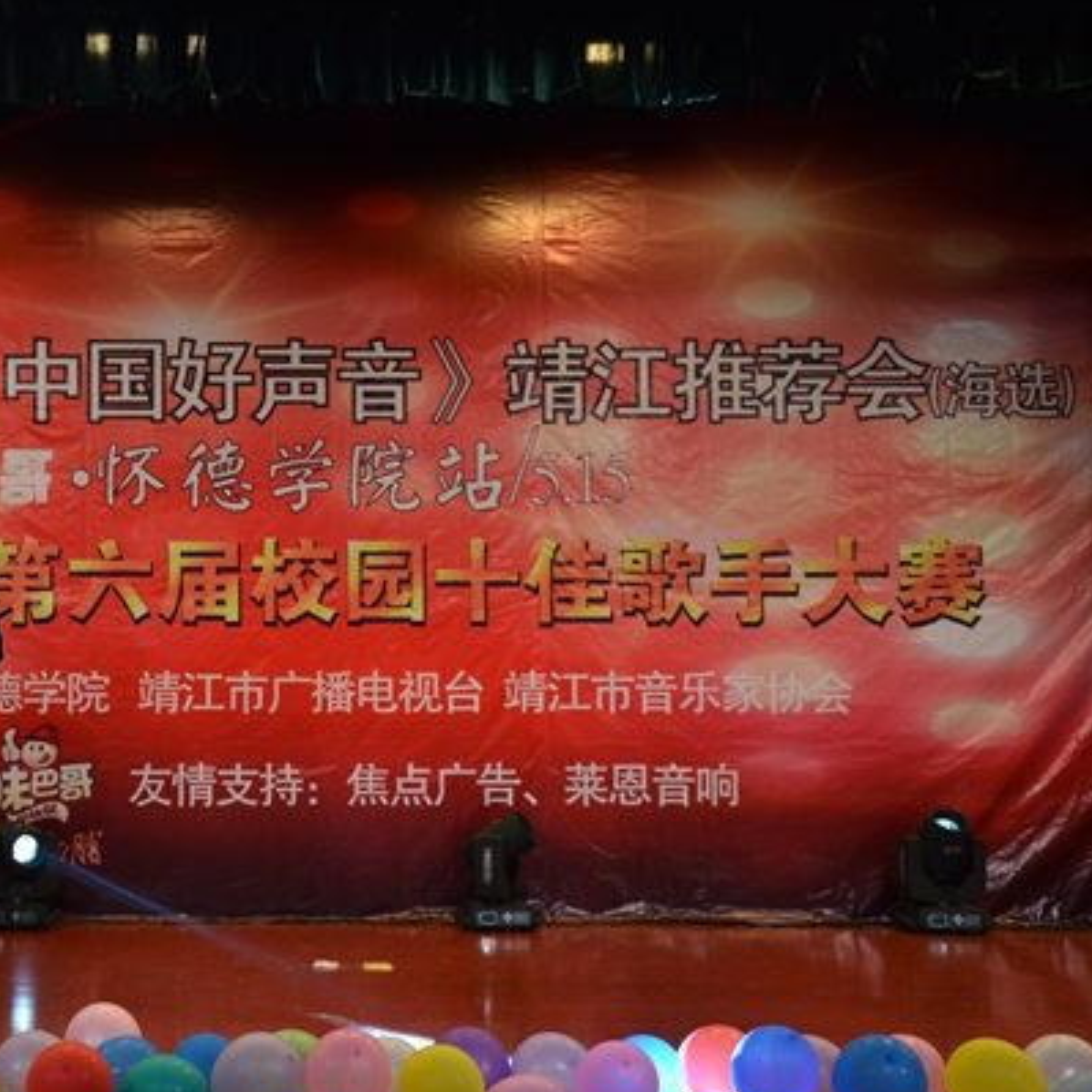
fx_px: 2070
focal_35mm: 58
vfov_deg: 29.5
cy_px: 579
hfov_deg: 28.9
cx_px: 230
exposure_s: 1/250
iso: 800
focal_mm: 28
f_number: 4
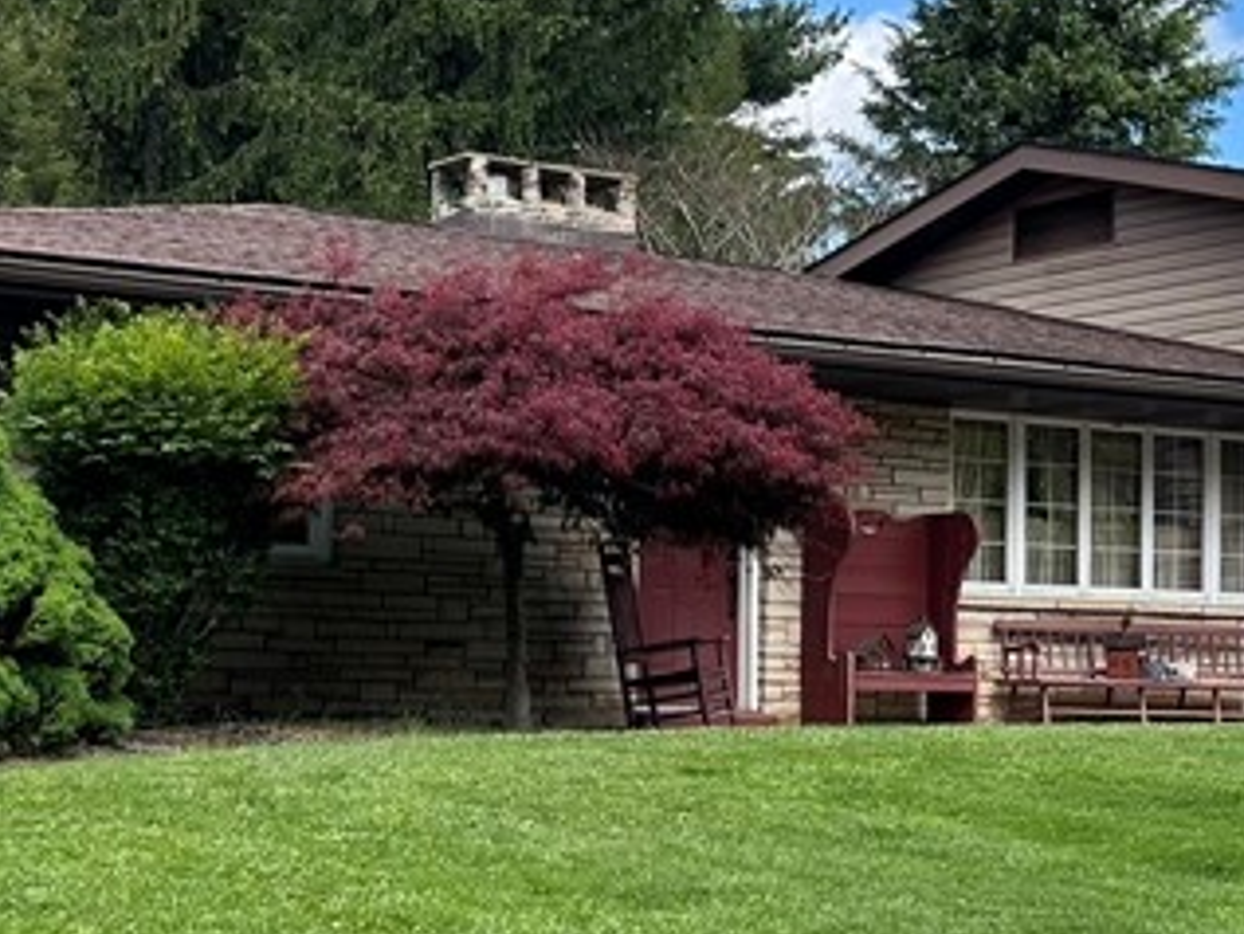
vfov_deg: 17.5
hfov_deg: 23.3
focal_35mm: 84
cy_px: 702
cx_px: 624
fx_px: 3020
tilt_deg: +0.8
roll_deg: +0.1
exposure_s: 1/1488
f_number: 1.5
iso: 50
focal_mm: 5.7
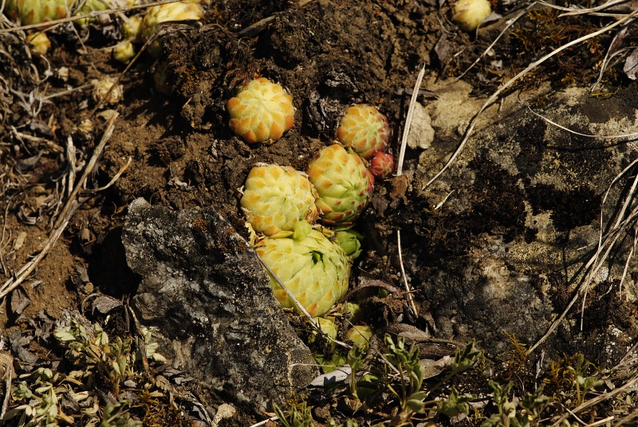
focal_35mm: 128
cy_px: 214
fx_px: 2263
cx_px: 319
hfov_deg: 16.0
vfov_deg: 10.8
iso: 100
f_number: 10
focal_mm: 85
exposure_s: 1/250
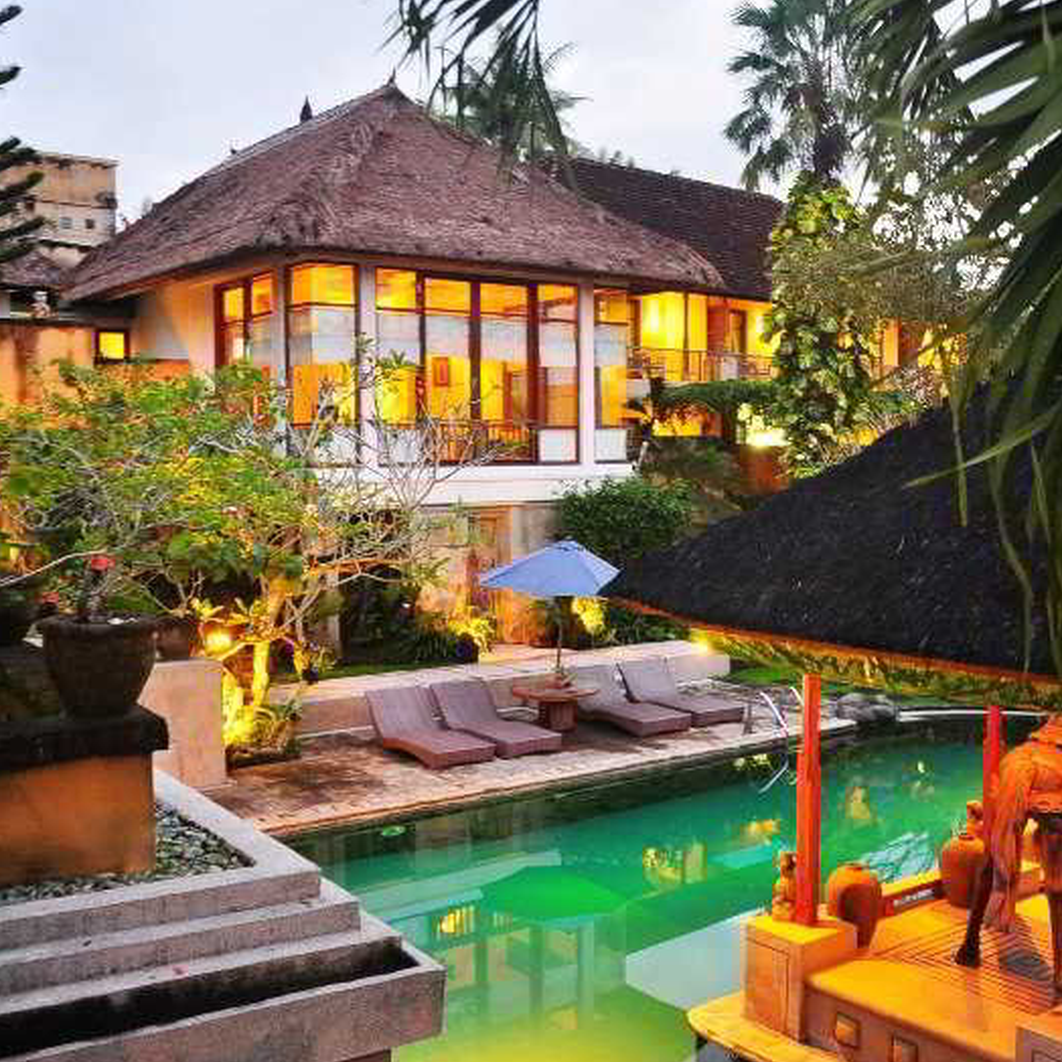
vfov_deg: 47.2
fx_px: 1215
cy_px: 530
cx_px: 545
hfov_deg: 47.2
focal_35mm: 35
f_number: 4
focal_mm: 18
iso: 400
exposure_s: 1
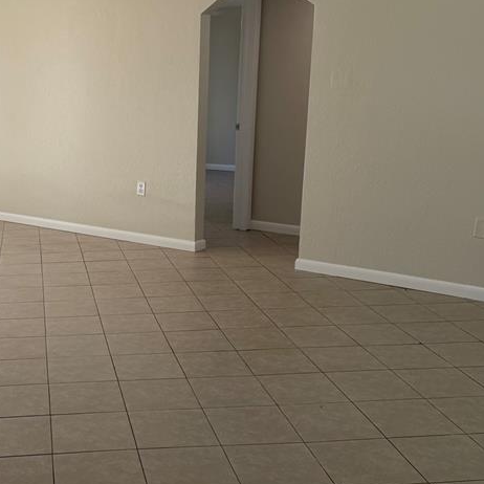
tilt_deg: -14.3
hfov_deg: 34.9
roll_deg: +1.0
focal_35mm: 47
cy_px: 264
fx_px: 743
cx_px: 93
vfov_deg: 36.0
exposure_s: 1/453
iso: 100
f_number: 1.78
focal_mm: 6.76
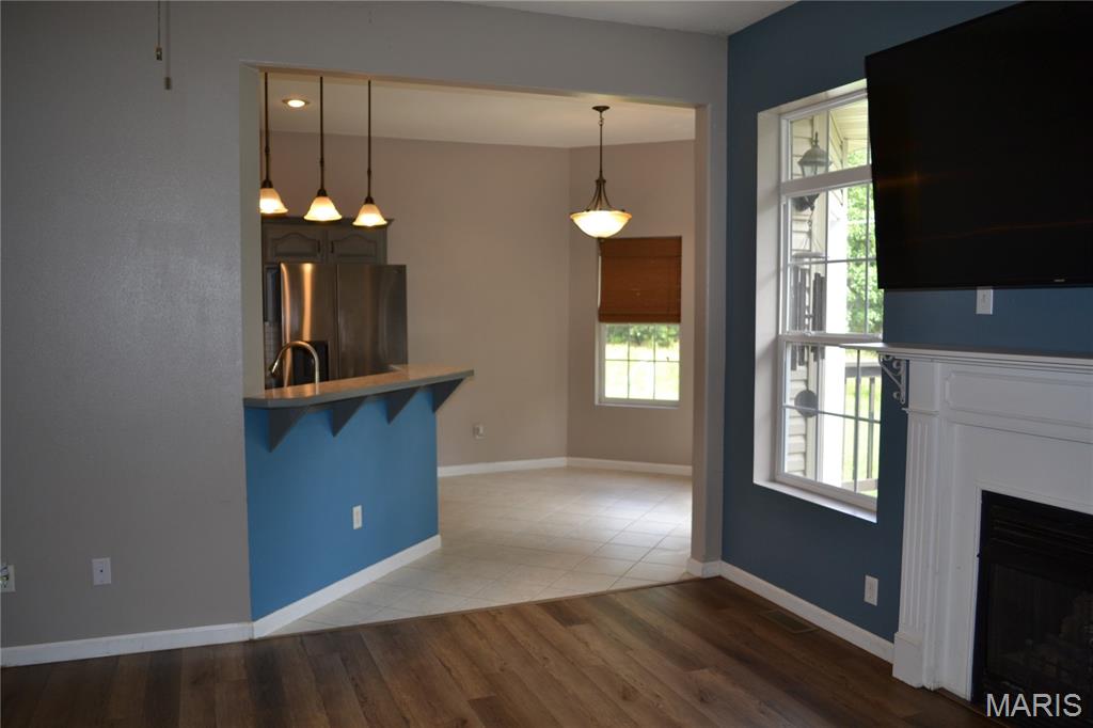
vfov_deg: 47.9
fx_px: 819
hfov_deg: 67.4
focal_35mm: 27
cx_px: 546
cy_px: 364
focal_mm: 18
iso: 280
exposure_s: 1/125
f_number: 4
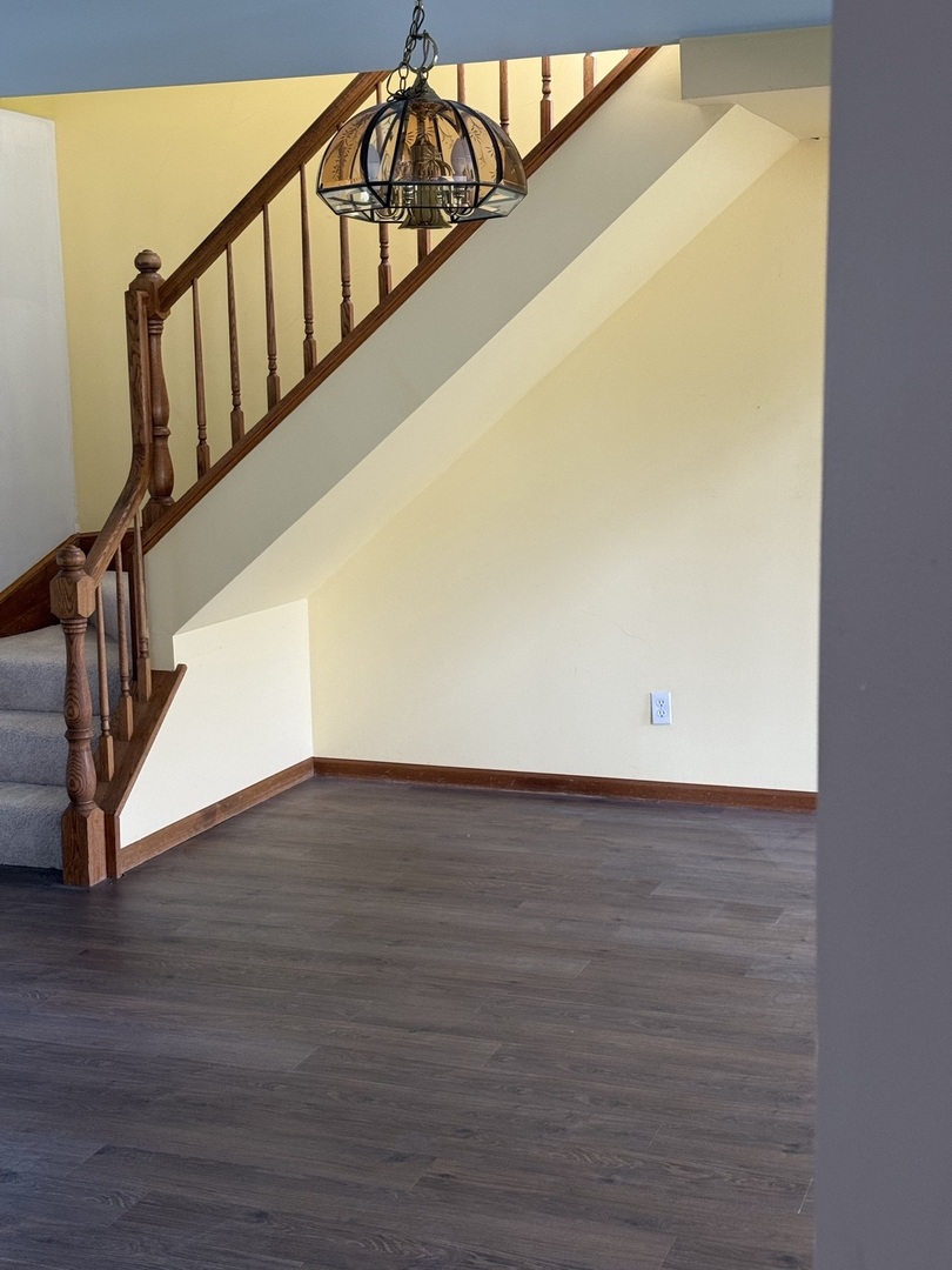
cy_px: 635
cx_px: 476
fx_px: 1760
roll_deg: -0.3
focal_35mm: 48
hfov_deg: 30.3
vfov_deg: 39.7
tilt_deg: -9.1
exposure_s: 1/60
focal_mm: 6.76
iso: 100
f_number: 1.78
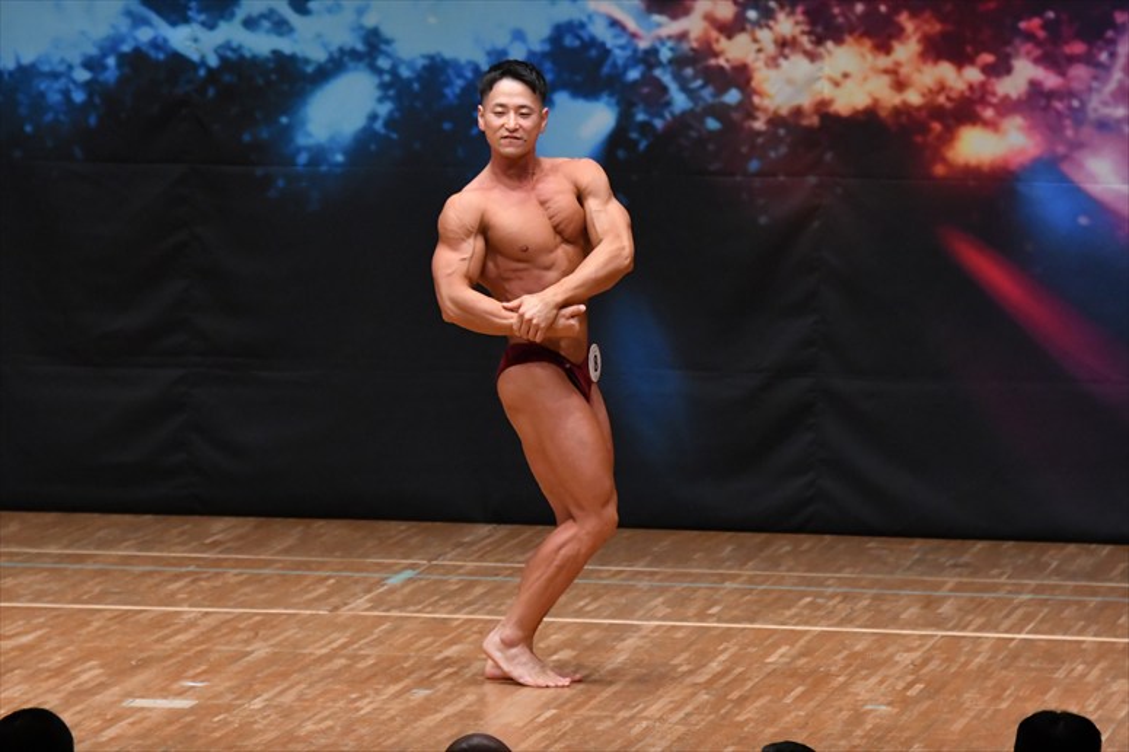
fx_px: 8934
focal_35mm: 285
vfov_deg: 4.8
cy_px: 376
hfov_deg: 7.2
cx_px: 564
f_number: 5.6
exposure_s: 1/400
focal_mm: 190
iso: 5000
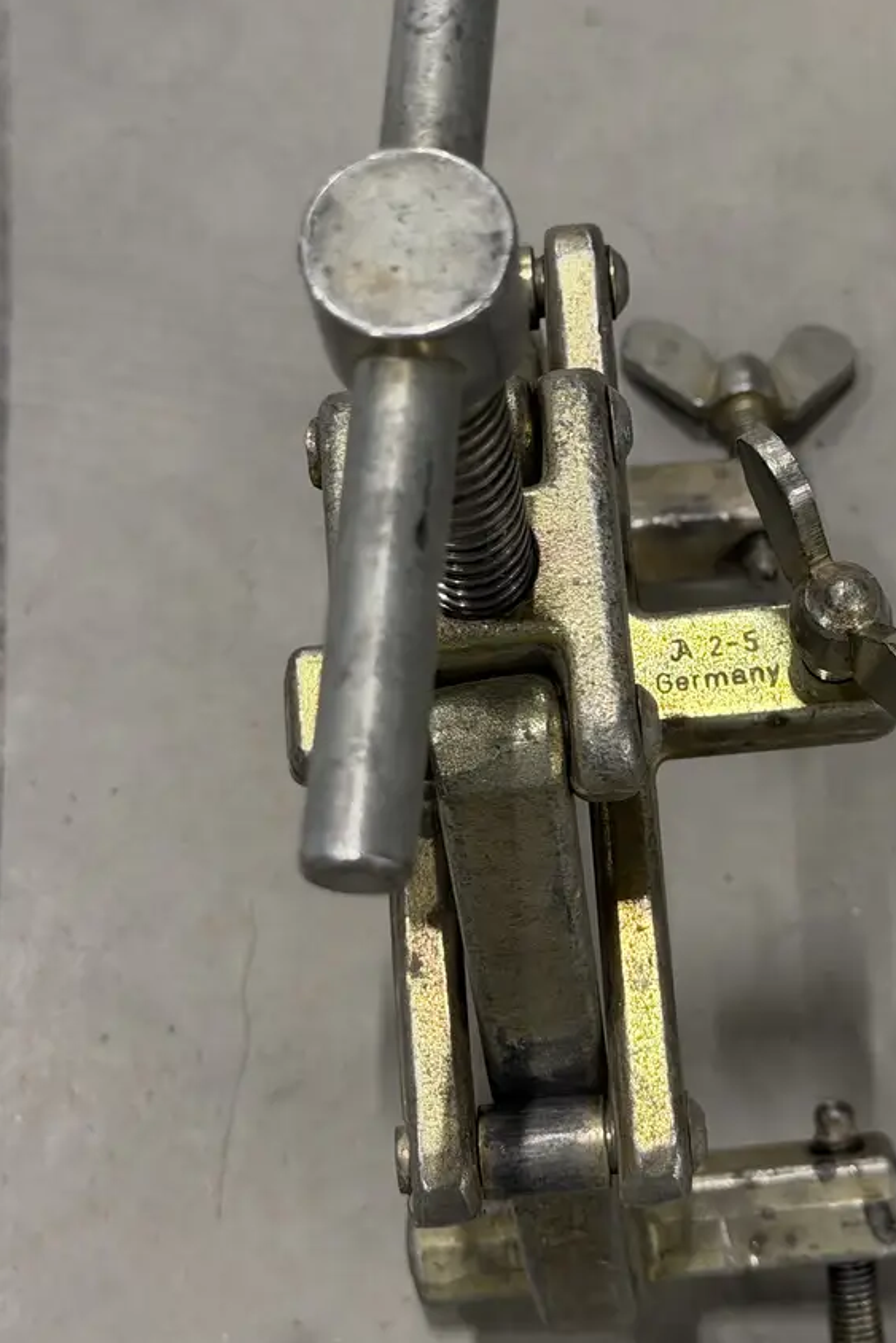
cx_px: 611
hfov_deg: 19.1
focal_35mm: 71
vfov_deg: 28.4
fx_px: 2649
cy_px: 636
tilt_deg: -69.4
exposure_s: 1/50
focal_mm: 6.76
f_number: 1.78
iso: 200
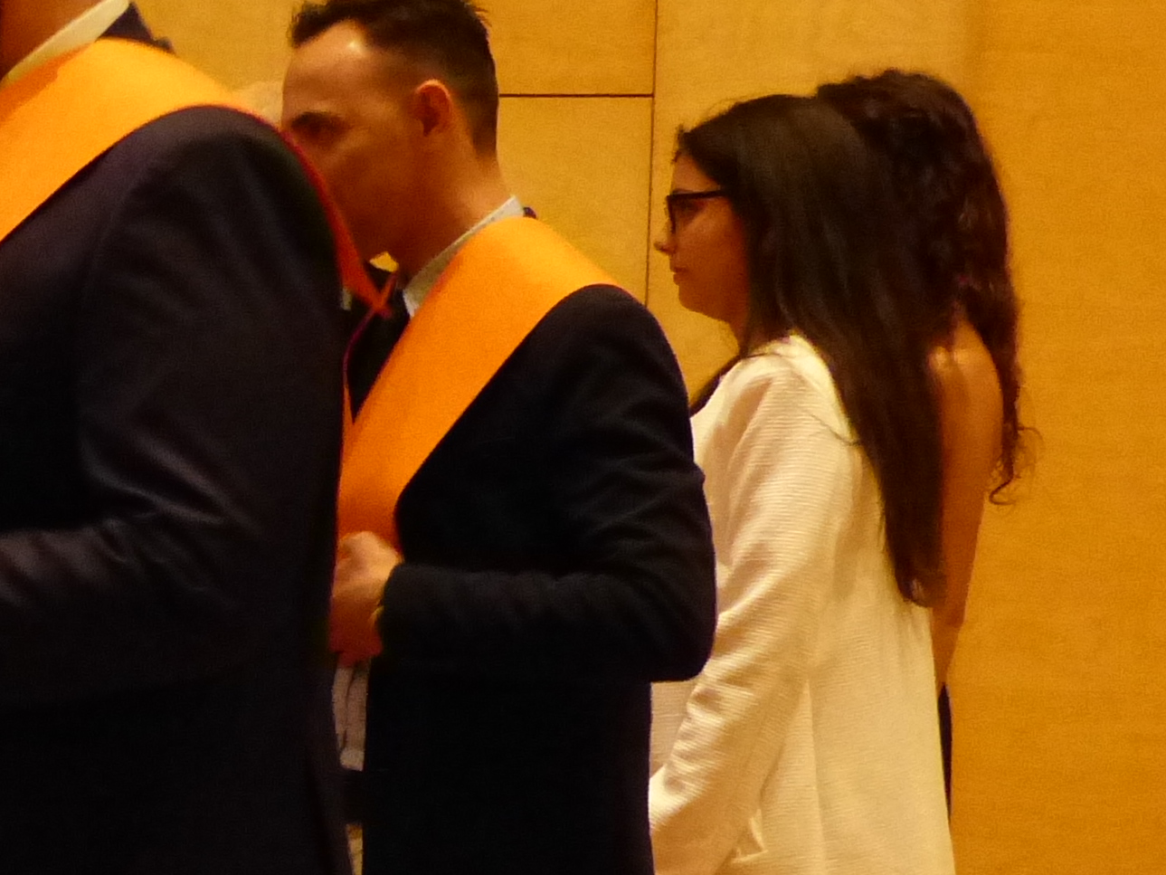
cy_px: 880
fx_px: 5120
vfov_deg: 9.7
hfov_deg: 12.5
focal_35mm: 152
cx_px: -441
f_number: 2.8
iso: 1000
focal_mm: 8.7
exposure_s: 1/15
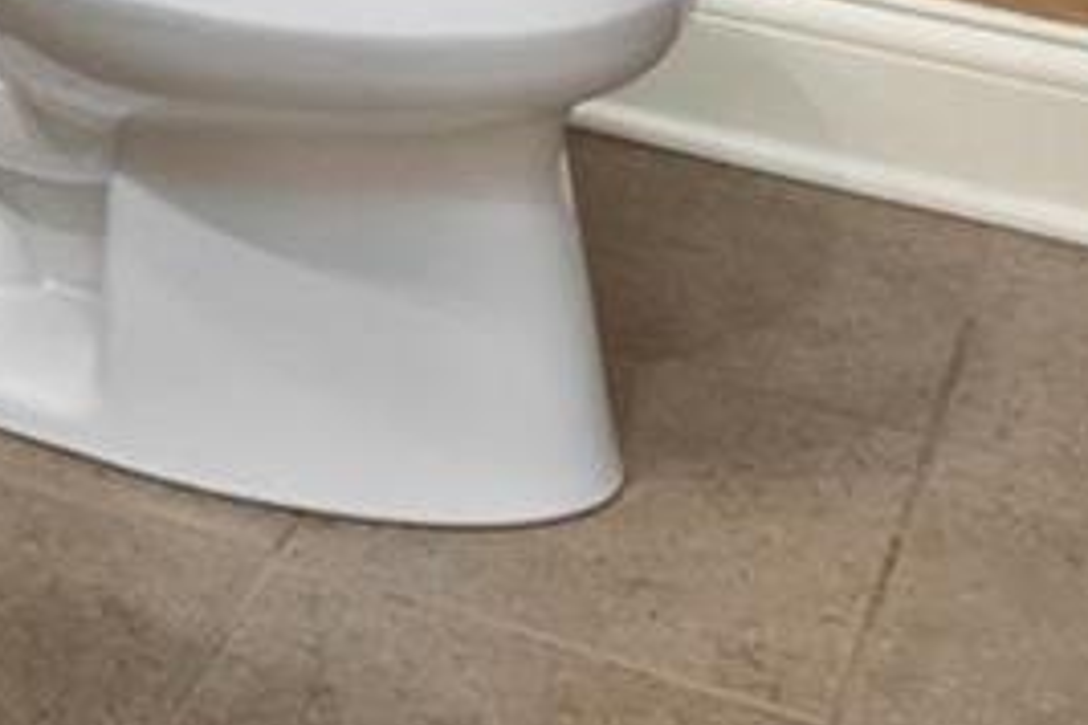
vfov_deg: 9.8
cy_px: -1407
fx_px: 3264
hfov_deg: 17.8
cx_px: -289
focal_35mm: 108
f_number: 10
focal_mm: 9
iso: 800
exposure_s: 1.3
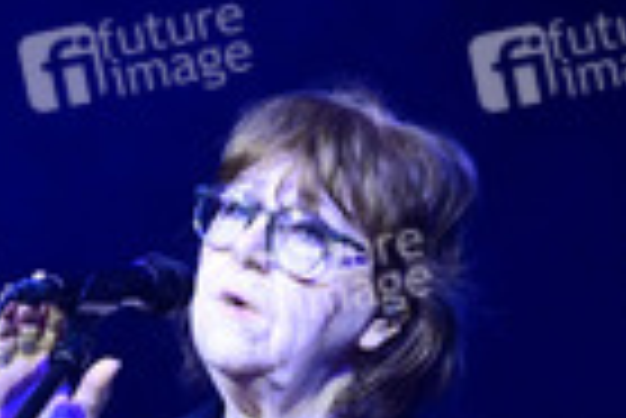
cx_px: 196
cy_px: 620
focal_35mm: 454
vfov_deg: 3.0
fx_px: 7903
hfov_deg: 4.5
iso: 6400
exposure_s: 1/400
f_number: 5
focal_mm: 140
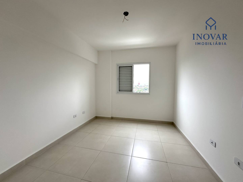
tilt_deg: -4.2
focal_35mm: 14
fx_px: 98
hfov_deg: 102.1
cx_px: 122
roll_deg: -1.5
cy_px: 91
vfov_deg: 85.7
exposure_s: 1/99
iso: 100
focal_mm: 2.22
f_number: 2.2
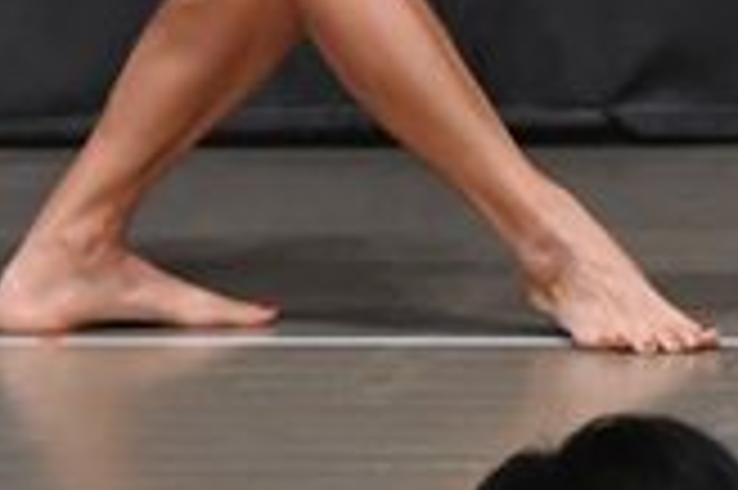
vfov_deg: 1.2
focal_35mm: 1133
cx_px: 1595
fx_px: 23203
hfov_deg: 1.8
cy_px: -593
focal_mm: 160
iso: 4000
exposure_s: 1/400
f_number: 5.6
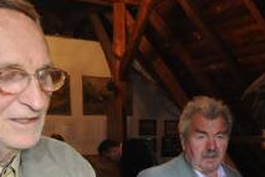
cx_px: 203
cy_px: 157
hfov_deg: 35.9
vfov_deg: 24.4
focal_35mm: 54
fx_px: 397
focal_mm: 18
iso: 4000
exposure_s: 1/30
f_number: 8
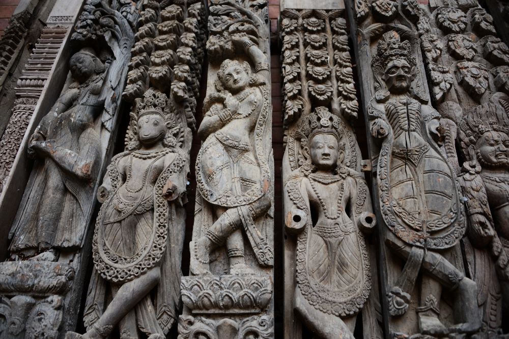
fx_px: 396
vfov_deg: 46.4
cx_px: 254
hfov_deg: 65.5
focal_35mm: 28
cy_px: 170
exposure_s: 1/125
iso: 400
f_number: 3.5
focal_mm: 28
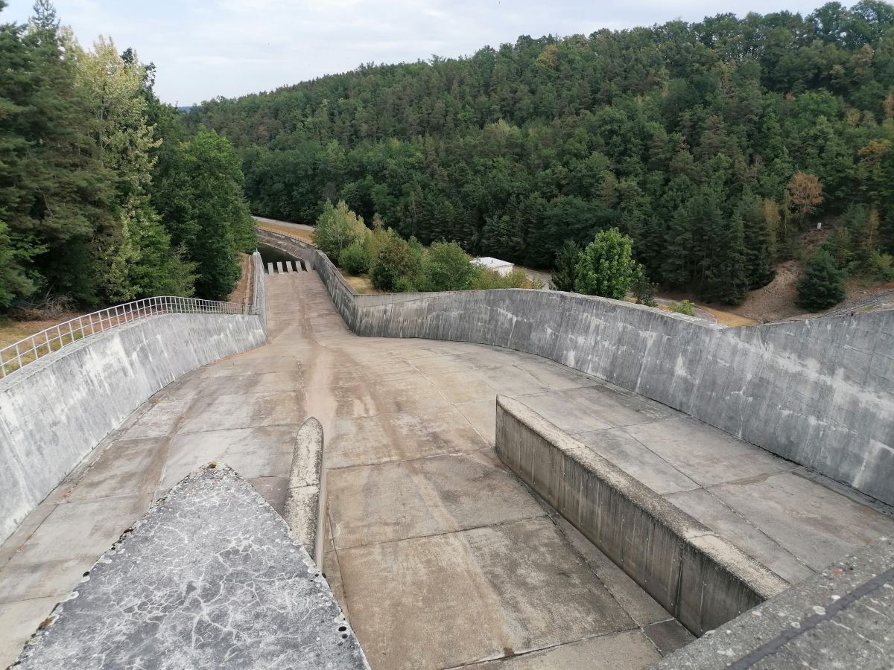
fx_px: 697
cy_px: 335
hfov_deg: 65.3
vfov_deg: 51.4
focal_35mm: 27
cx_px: 447
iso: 50
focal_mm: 4.75
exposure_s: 1/976
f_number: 1.8
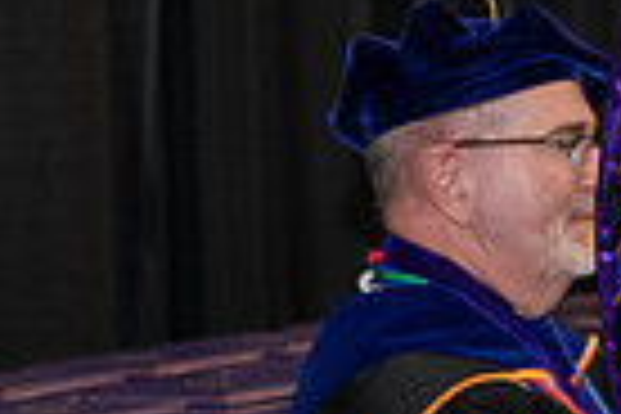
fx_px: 5451
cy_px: 25
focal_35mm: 316
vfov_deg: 4.3
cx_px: 1228
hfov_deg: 6.3
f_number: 5.6
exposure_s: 1/200
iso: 2500
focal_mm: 75
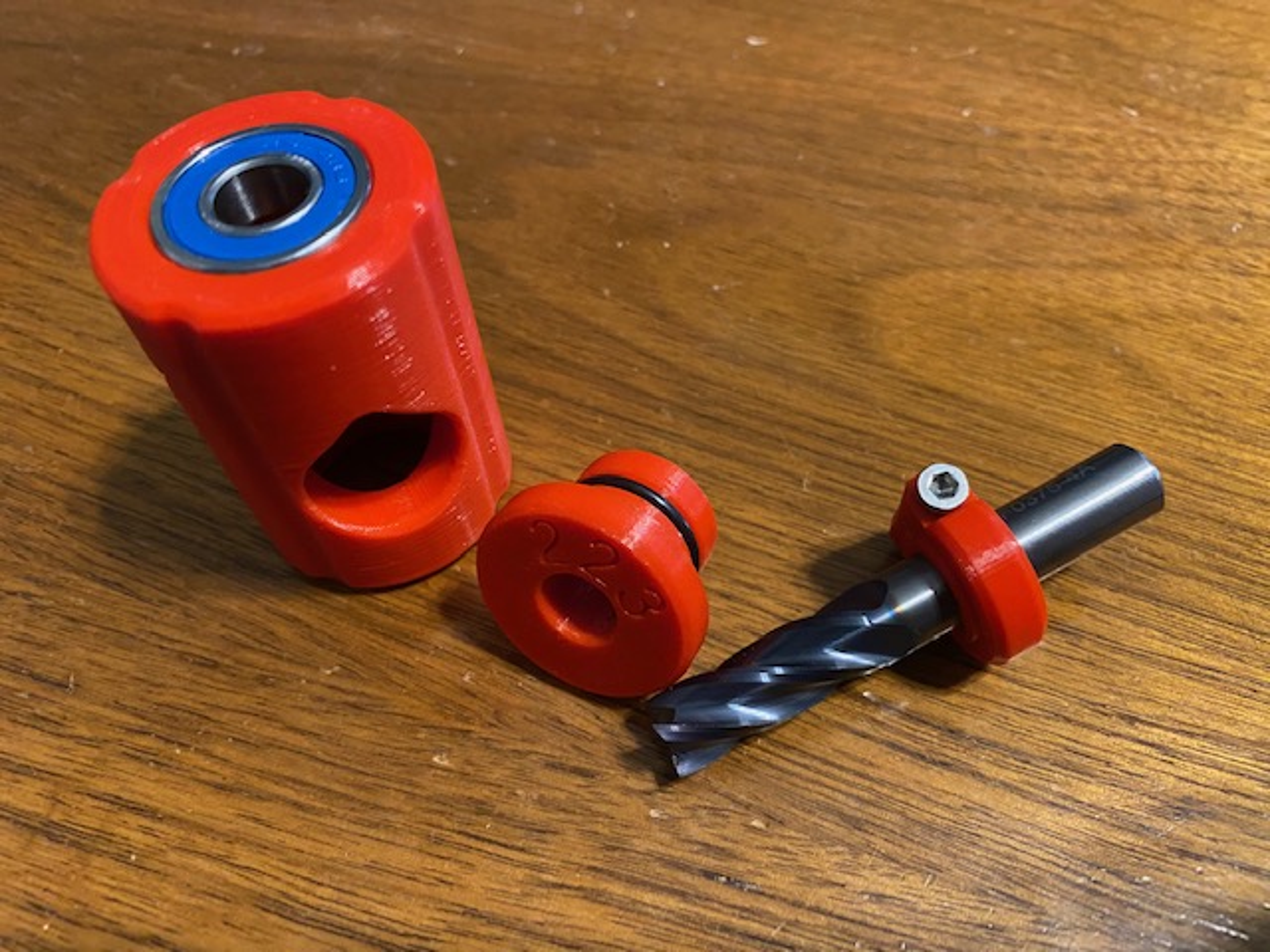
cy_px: 476
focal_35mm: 26
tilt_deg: -55.5
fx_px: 954
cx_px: 635
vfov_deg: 53.1
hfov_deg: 67.3
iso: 640
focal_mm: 4.25
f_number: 1.8
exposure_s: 1/30
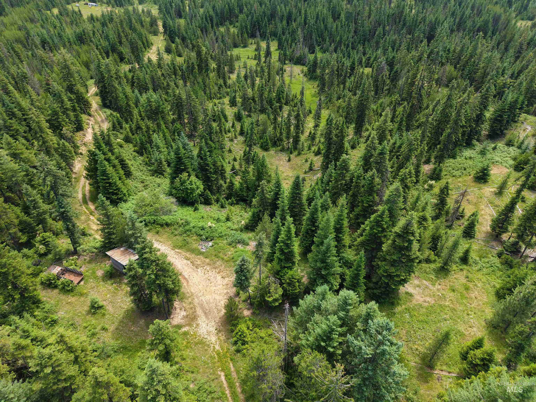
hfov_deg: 71.6
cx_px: 268
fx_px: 372
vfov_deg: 56.8
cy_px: 201
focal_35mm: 24
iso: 100
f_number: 1.8
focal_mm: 8.67
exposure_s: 1/640
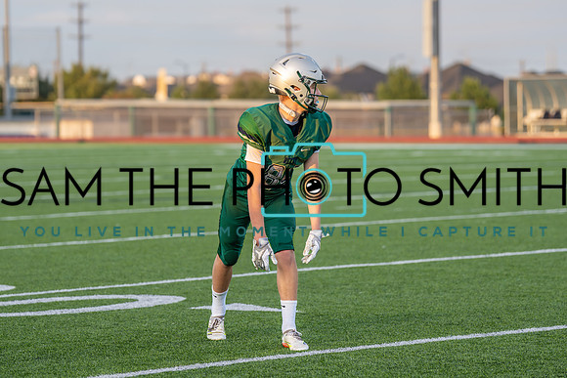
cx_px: 277
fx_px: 2495
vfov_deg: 8.7
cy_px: 174
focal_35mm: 158
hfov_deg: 13.0
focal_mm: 124
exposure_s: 1/1600
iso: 640
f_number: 2.8
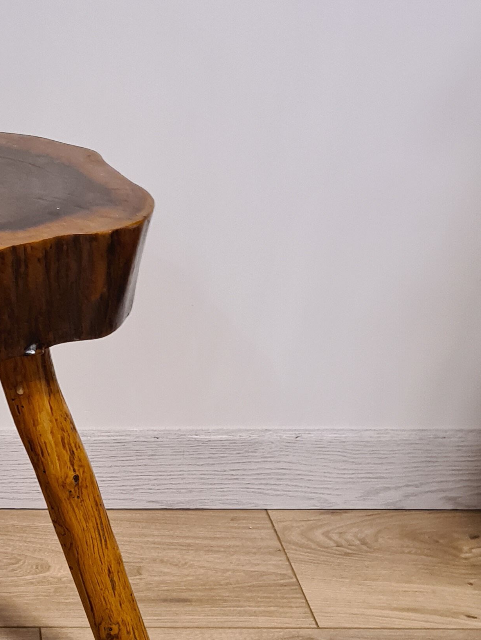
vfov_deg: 29.7
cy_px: 493
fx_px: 1185
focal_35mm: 64
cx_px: -74
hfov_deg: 21.5
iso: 500
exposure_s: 1/50
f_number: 1.8
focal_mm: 5.4
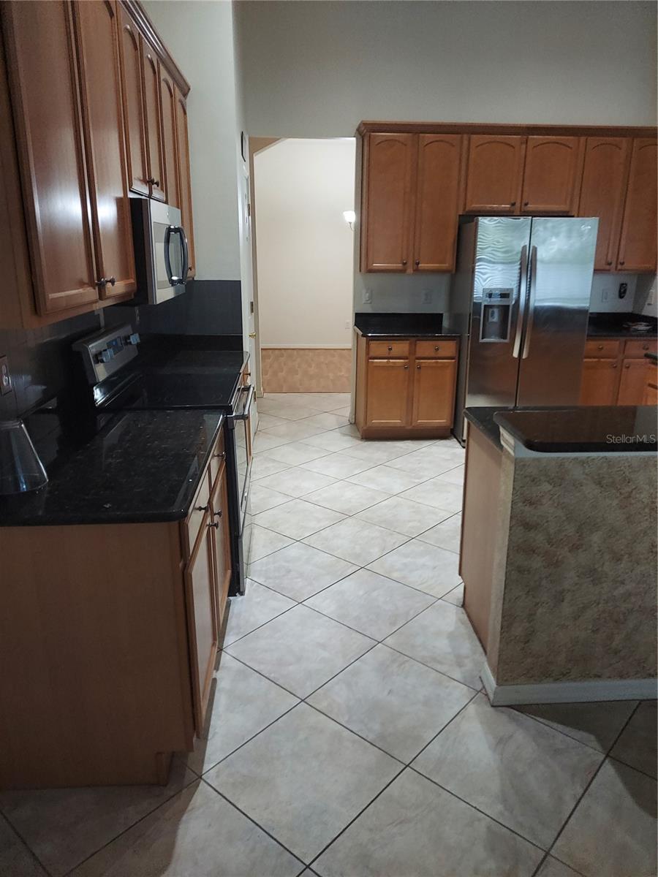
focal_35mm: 25
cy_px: 438
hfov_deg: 54.9
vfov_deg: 69.4
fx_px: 634
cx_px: 329
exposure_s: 1/50
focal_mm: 4.6
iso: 200
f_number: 2
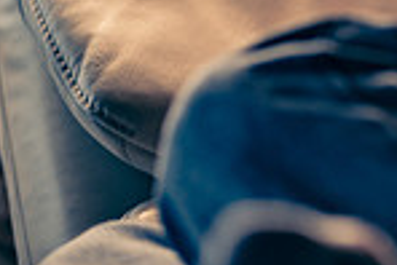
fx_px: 4007
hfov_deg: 5.6
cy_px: -84
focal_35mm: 363
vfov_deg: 3.8
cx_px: 642
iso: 320
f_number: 1.8
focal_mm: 85
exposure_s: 1/200
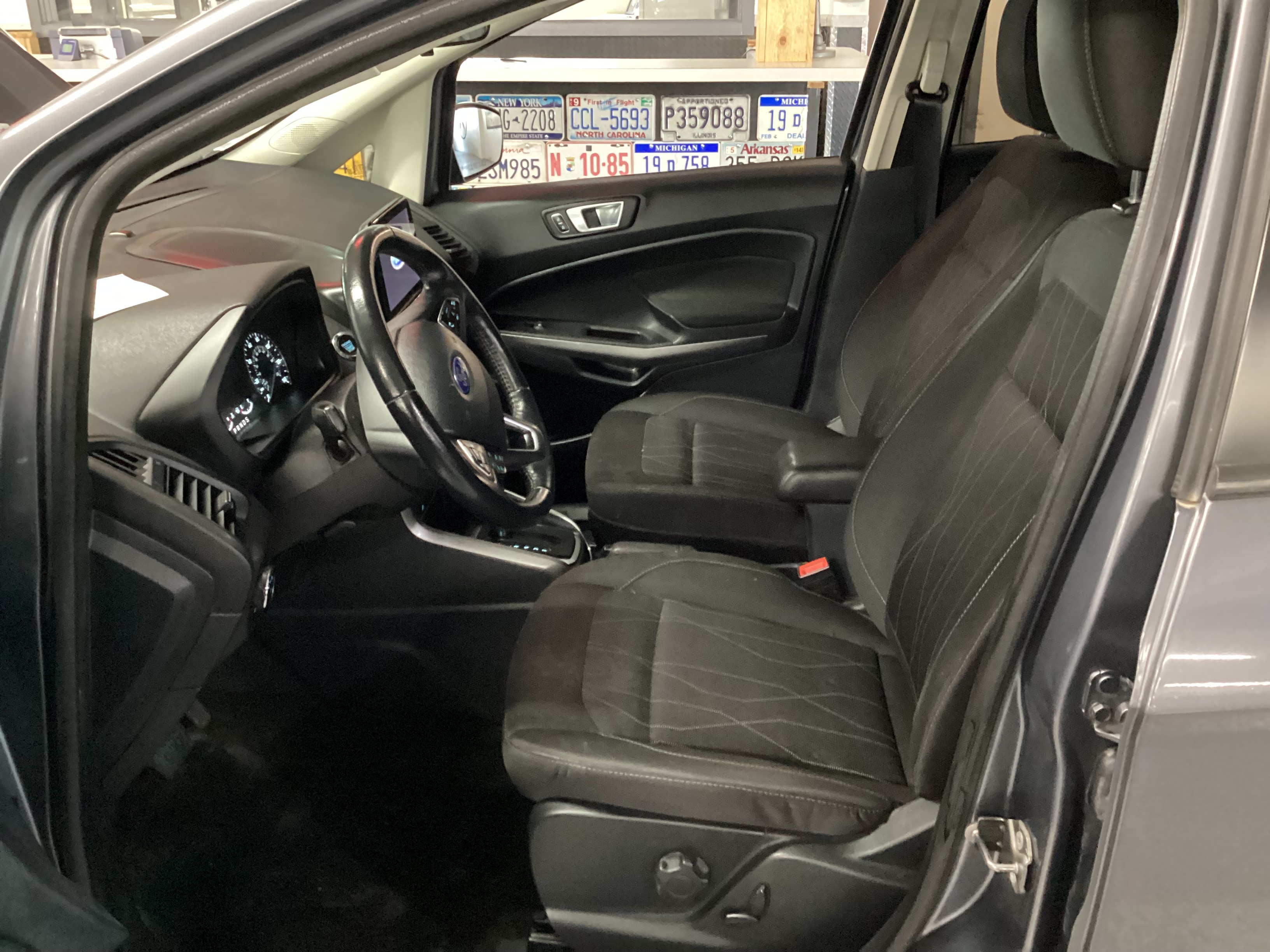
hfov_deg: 58.4
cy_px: 476
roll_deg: -0.7
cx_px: 635
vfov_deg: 45.4
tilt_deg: -26.1
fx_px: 1137
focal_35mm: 31
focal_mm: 3.3
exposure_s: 1/17
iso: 640
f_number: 2.4
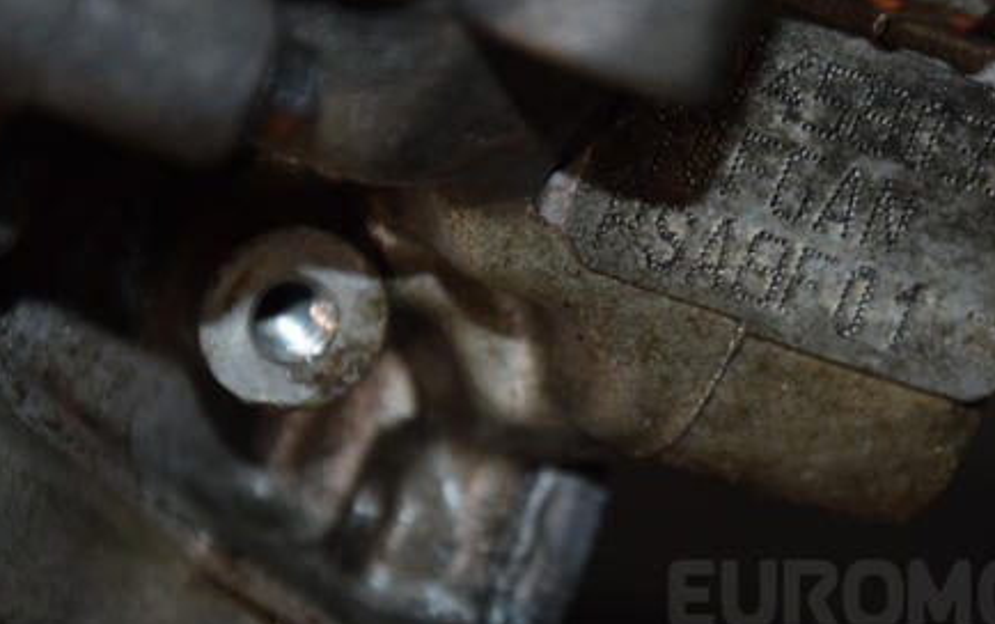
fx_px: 6017
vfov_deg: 5.9
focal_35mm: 222
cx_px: 626
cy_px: 289
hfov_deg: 9.4
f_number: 5.6
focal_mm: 105
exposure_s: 1/60
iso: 800
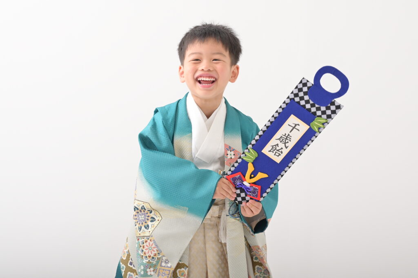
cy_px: 139
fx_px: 580
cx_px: 209
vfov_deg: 27.0
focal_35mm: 50
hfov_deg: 39.6
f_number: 6.3
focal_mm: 50
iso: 1000
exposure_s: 1/200
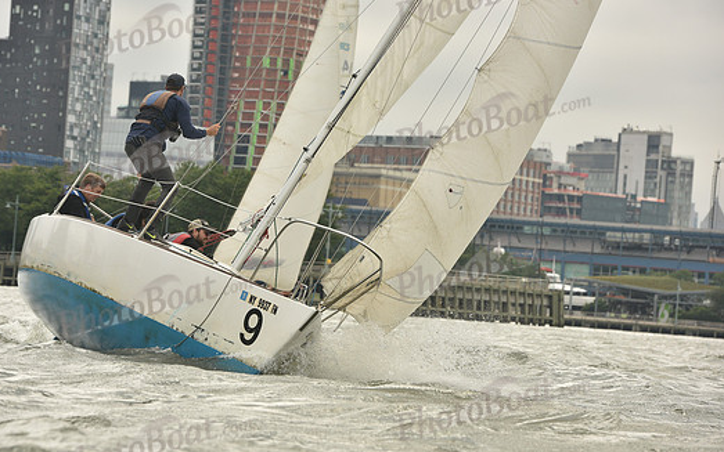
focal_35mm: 181
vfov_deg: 7.3
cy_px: 212
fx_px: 3572
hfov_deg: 11.6
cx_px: 325
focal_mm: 160
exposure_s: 1/1250
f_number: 9
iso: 320
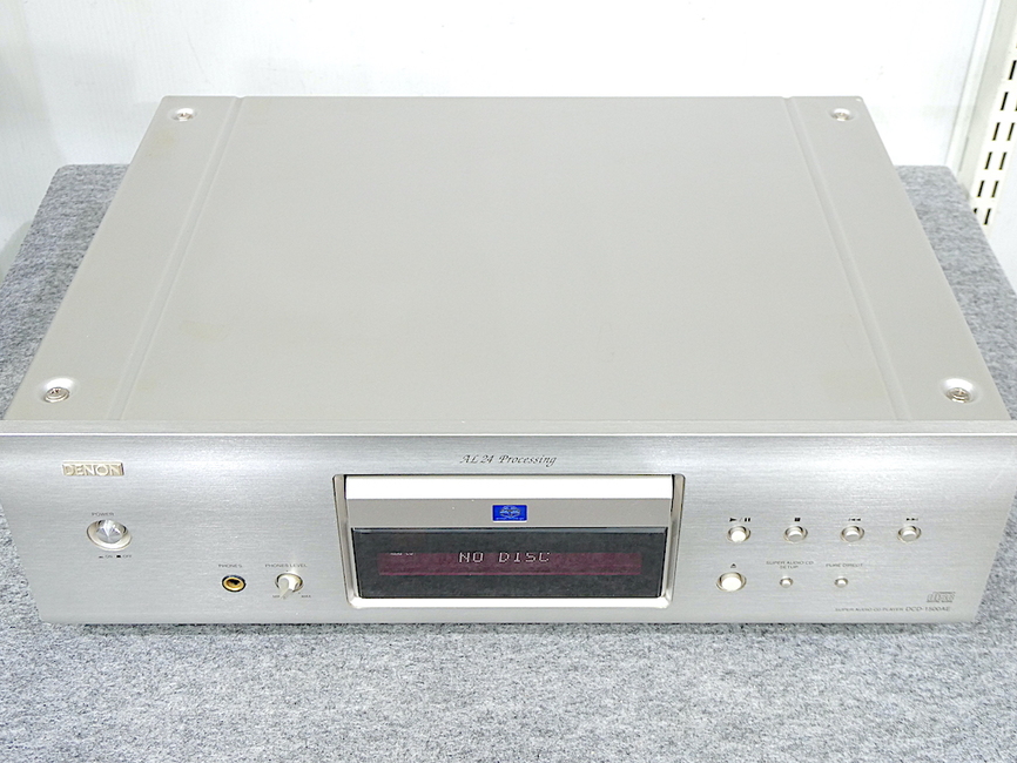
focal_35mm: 41
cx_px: 506
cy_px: 366
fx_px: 1205
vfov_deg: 35.1
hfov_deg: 45.8
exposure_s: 1/10
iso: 200
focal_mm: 6.7
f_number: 3.7
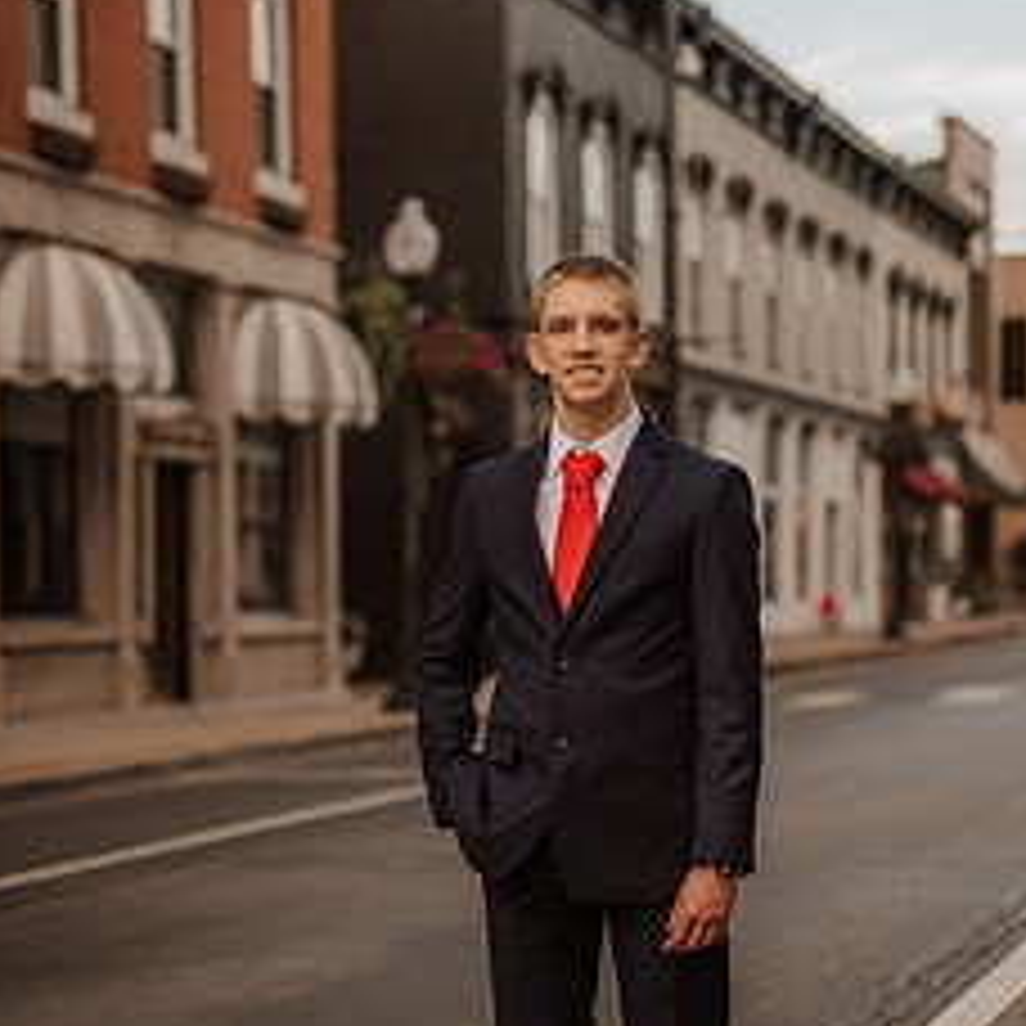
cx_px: 558
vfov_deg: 20.5
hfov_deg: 20.6
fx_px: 2817
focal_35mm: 84
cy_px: 734
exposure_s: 1/320
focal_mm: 50
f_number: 1.4
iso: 100
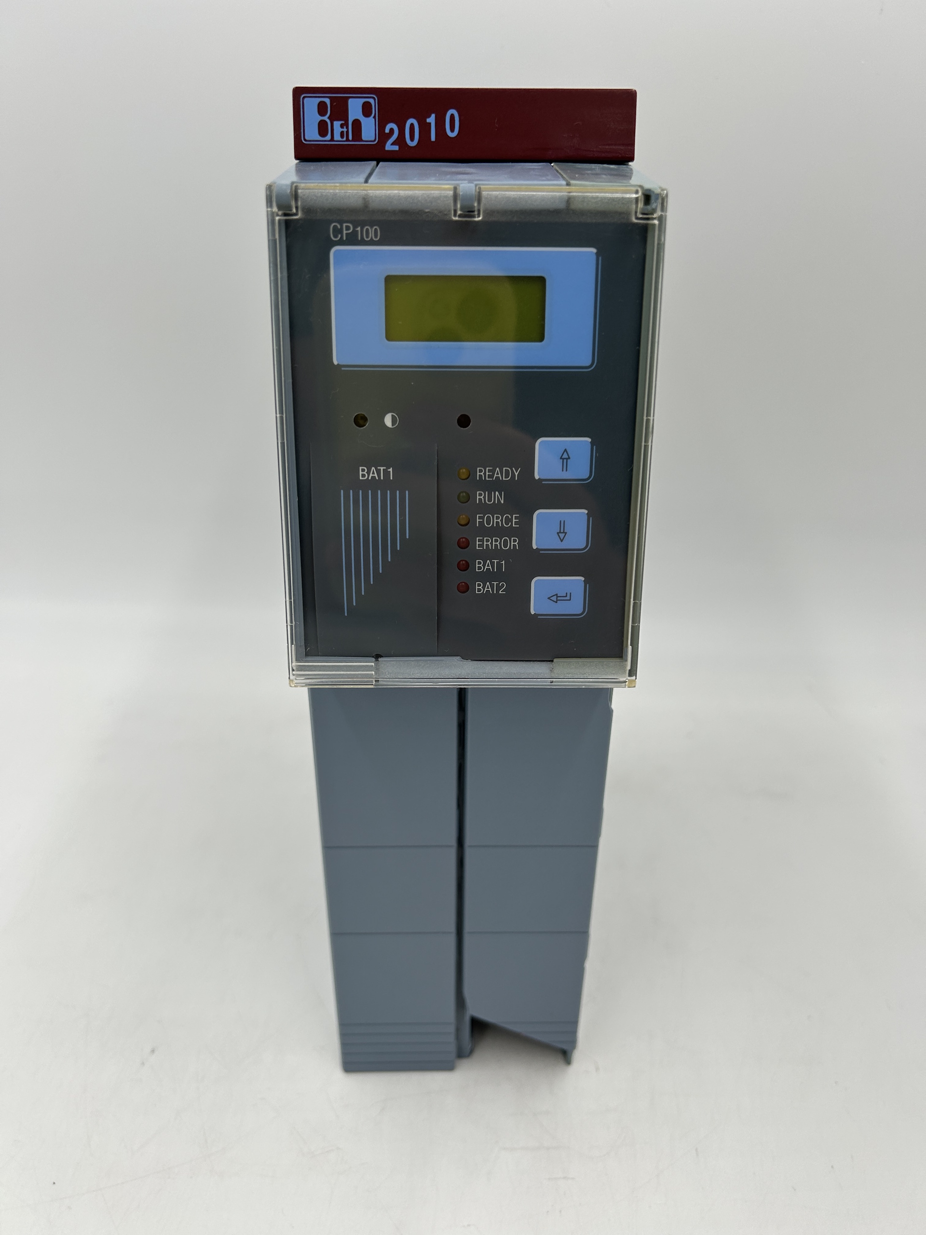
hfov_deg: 53.1
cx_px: 463
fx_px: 927
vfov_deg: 67.3
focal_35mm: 26
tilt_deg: -30.6
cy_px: 618
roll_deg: -0.6
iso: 50
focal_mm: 5.7
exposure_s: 1/518
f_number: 1.5
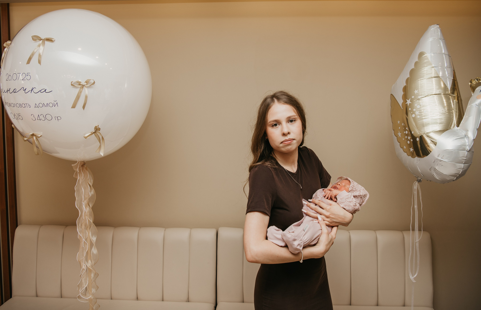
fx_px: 415
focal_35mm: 31
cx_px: 232
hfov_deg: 60.1
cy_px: 145
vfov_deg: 40.9
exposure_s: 1/160
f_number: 4
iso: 125
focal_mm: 29
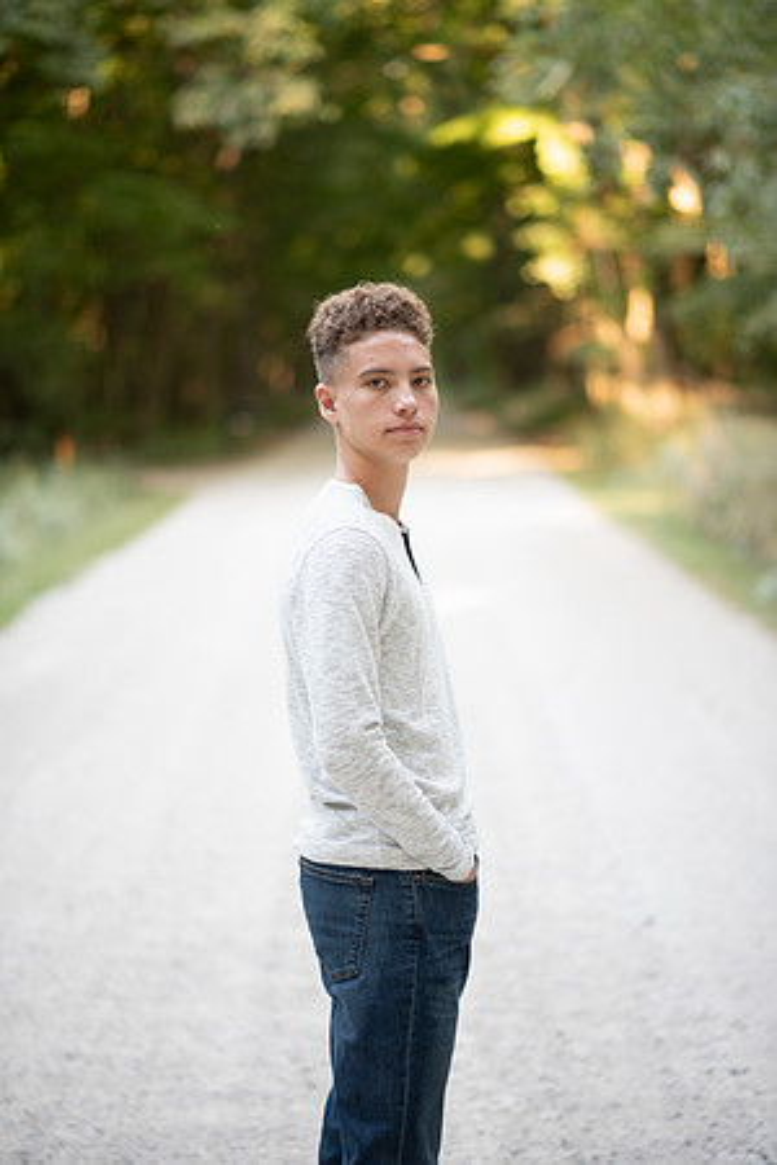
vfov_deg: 23.9
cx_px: 388
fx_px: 2752
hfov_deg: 16.1
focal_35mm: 85
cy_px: 582
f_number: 1.8
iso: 250
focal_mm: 85
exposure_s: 1/160
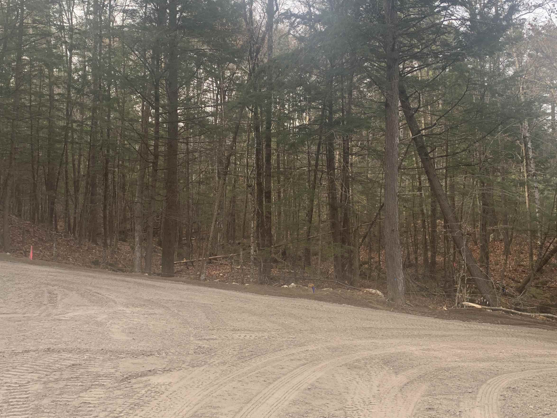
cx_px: 296
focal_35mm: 34
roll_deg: -2.4
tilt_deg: +3.4
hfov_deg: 53.9
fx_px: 547
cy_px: 163
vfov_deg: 41.6
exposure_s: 1/121
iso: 25
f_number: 1.8
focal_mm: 4.25
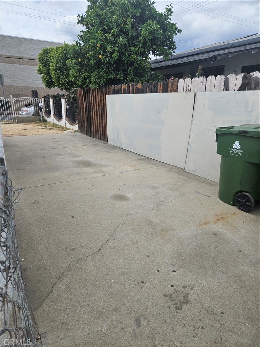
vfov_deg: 73.9
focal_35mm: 23
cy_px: 174
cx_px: 130
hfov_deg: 58.9
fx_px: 230
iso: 25
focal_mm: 5.4
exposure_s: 1/2175
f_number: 1.8
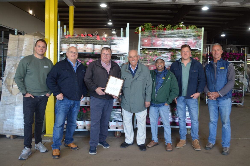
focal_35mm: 30
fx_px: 208
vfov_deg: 43.4
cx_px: 125
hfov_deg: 62.0
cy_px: 83
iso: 400
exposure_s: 1/80
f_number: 4.5
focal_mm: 20
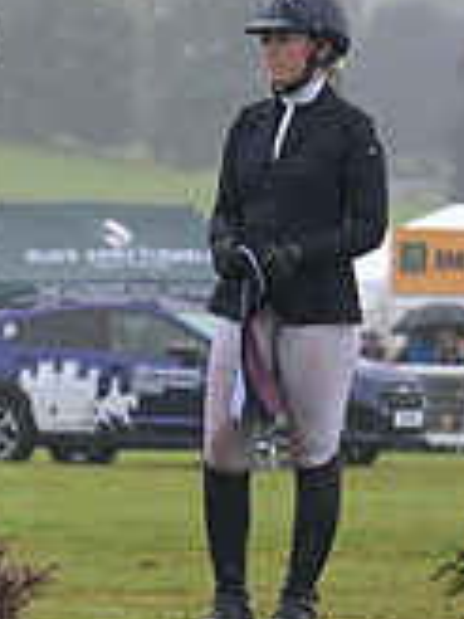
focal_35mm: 391
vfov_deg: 5.1
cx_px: -502
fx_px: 6988
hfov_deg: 3.8
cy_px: 225
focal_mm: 115
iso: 1100
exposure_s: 1/1000
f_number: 5
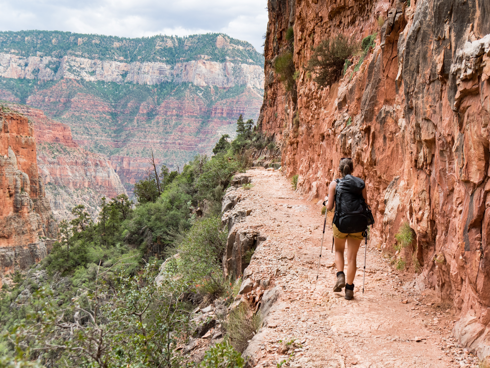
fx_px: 736
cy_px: 184
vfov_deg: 28.1
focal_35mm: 52
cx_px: 245
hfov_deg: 36.8
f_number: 5
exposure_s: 1/60
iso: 200
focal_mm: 26
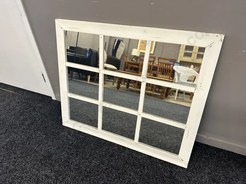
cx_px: 123
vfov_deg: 56.8
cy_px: 92
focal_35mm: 24
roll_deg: +1.3
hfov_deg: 71.6
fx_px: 171
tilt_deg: -38.4
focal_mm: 6.86
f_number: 1.78
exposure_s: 1/50
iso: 125
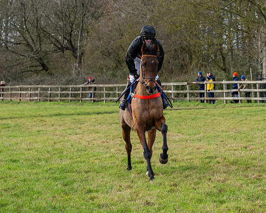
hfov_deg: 10.3
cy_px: 77
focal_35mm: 187
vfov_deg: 8.3
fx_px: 1472
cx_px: 163
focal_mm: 86
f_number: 5
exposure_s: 1/800
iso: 800
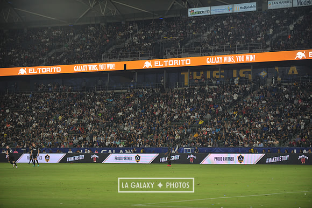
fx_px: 1005
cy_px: 104
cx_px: 156
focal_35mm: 116
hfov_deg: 17.7
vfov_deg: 11.8
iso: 1250
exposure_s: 1/1000
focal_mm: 116
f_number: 2.8
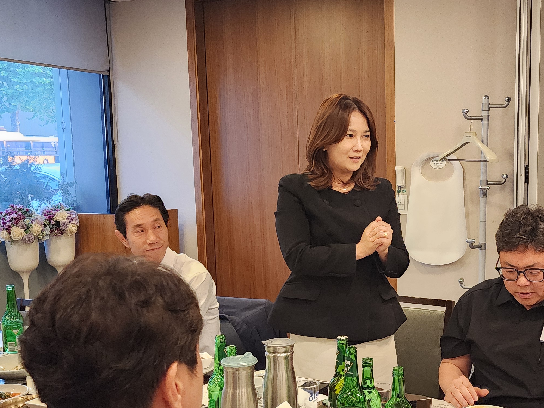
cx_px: 376
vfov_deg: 31.4
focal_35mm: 46
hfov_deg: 40.6
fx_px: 723
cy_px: 249
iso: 800
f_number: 1.8
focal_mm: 6.4
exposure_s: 1/120
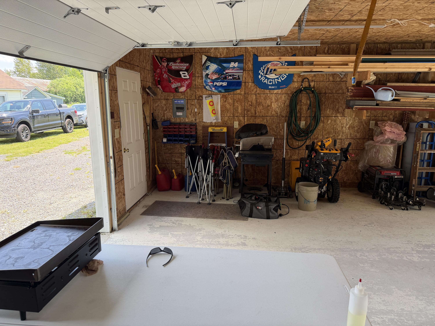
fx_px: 302
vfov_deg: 56.8
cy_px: 163
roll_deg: +0.6
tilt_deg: -10.4
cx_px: 218
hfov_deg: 71.6
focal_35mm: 24
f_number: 1.78
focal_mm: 6.76
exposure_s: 1/426
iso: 100
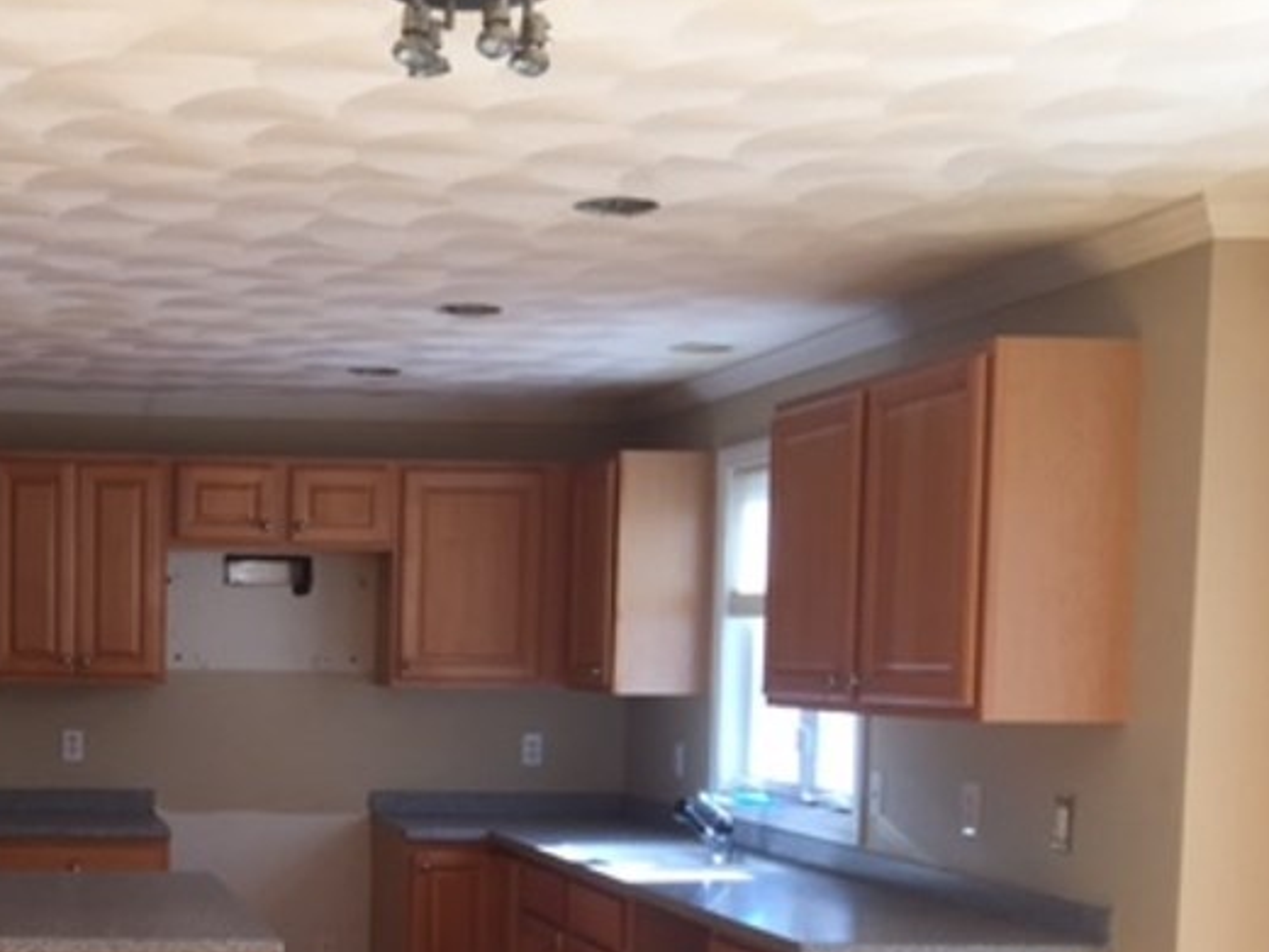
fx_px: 2090
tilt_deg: -4.0
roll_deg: -0.5
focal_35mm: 57
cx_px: 168
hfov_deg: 32.4
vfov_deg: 25.0
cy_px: 825
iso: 50
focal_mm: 4.15
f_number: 2.2
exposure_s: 1/120
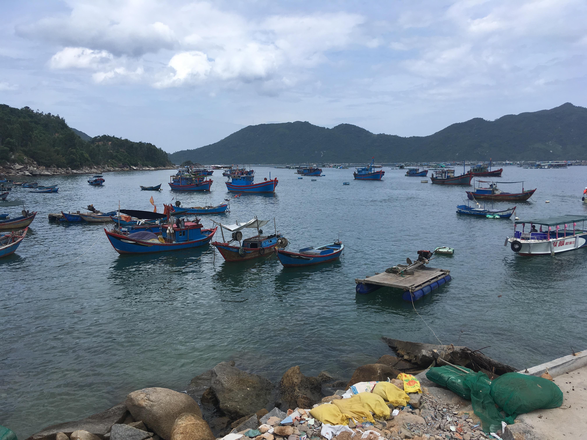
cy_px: 220
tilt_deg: -5.1
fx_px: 492
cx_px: 294
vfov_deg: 48.2
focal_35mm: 29
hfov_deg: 61.7
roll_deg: -0.7
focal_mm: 4.15
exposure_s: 1/2137
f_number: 2.2
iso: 25
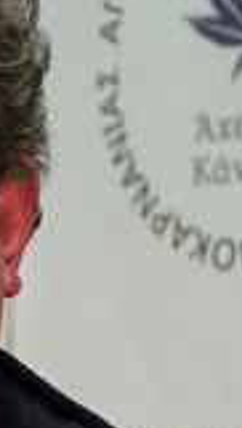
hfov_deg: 7.2
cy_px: 346
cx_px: -207
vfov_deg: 13.0
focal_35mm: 164
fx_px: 1864
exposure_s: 1/160
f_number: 4
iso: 2000
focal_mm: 27
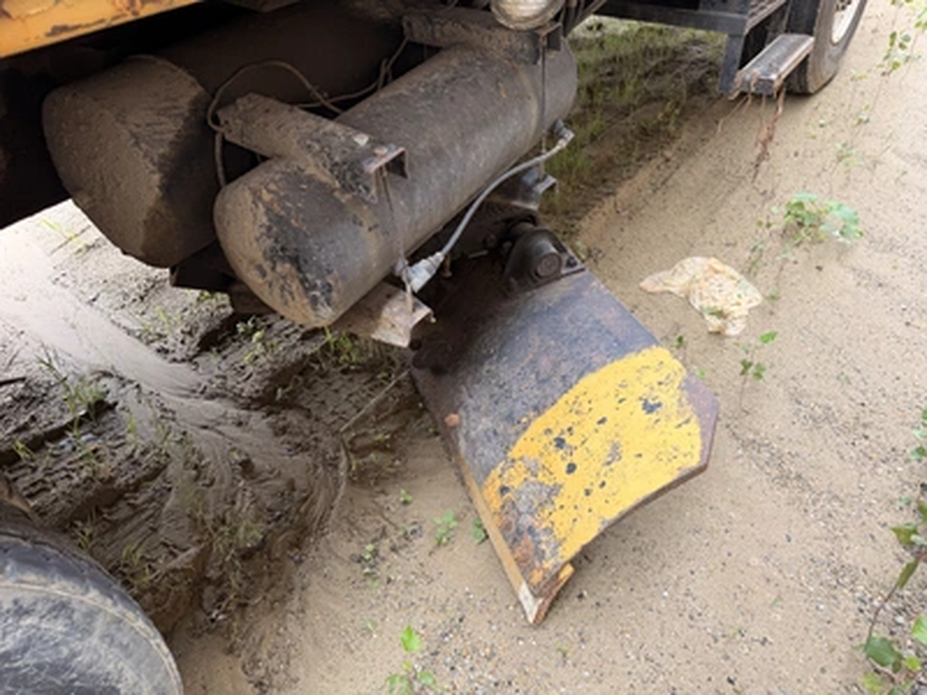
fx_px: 643
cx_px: 464
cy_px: 348
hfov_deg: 71.6
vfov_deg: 56.8
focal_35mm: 24
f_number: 1.78
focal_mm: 6.76
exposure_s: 1/186
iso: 64
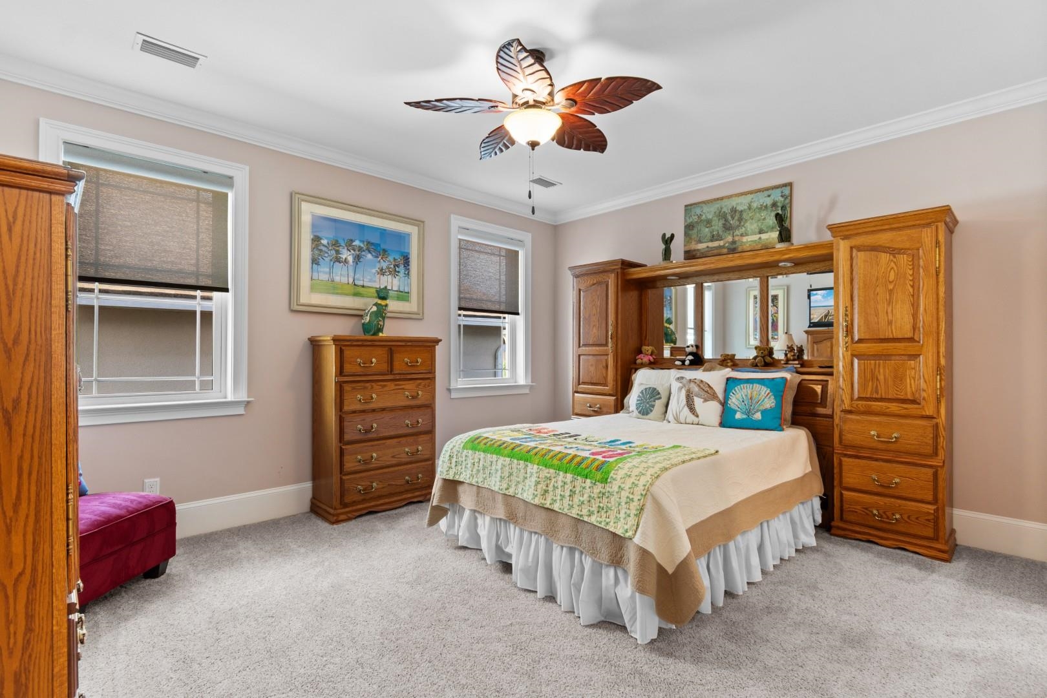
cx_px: 524
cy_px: 349
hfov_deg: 96.7
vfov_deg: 73.7
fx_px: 465
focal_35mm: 16
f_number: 4.8
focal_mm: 11
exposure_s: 1/3
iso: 100
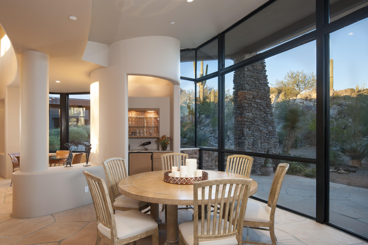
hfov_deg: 78.6
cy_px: 122
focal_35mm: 22
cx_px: 184
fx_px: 225
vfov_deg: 57.2
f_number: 6.3
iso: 400
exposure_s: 1/13
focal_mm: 22
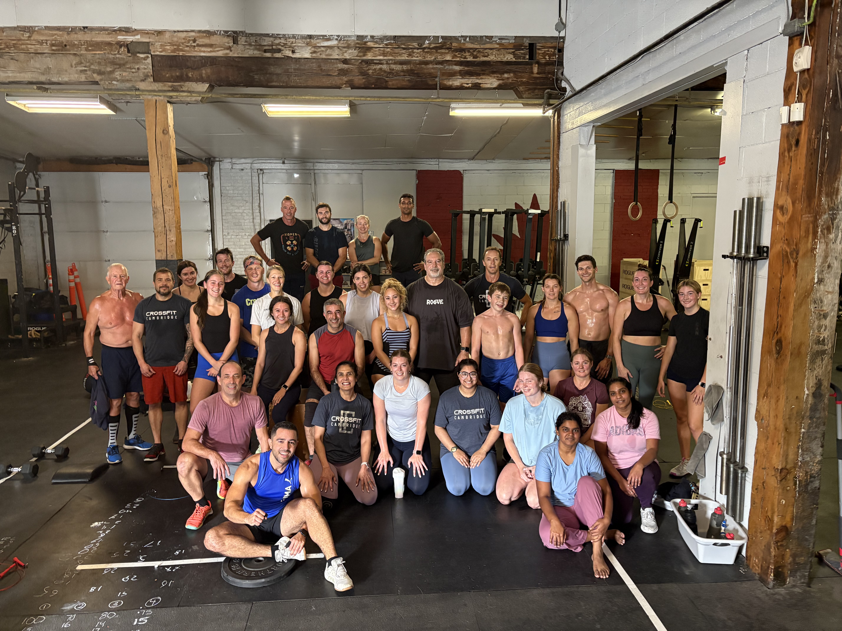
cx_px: 421
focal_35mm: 26
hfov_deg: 67.3
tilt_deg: -8.2
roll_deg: +0.3
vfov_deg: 53.1
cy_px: 316
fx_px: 632
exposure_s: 1/60
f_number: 1.6
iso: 400
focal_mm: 5.96
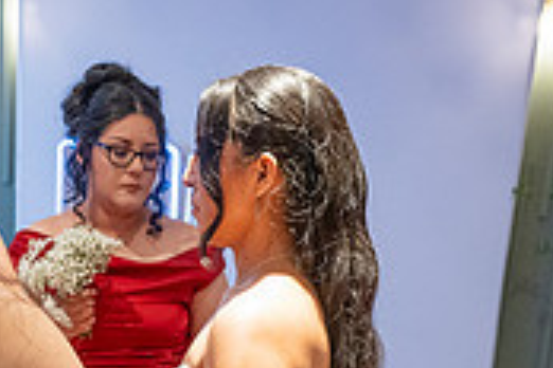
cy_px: 535
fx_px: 1229
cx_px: 124
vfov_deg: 15.8
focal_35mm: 80
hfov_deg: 25.0
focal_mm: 24
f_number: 2.8
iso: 2000
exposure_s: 1/125
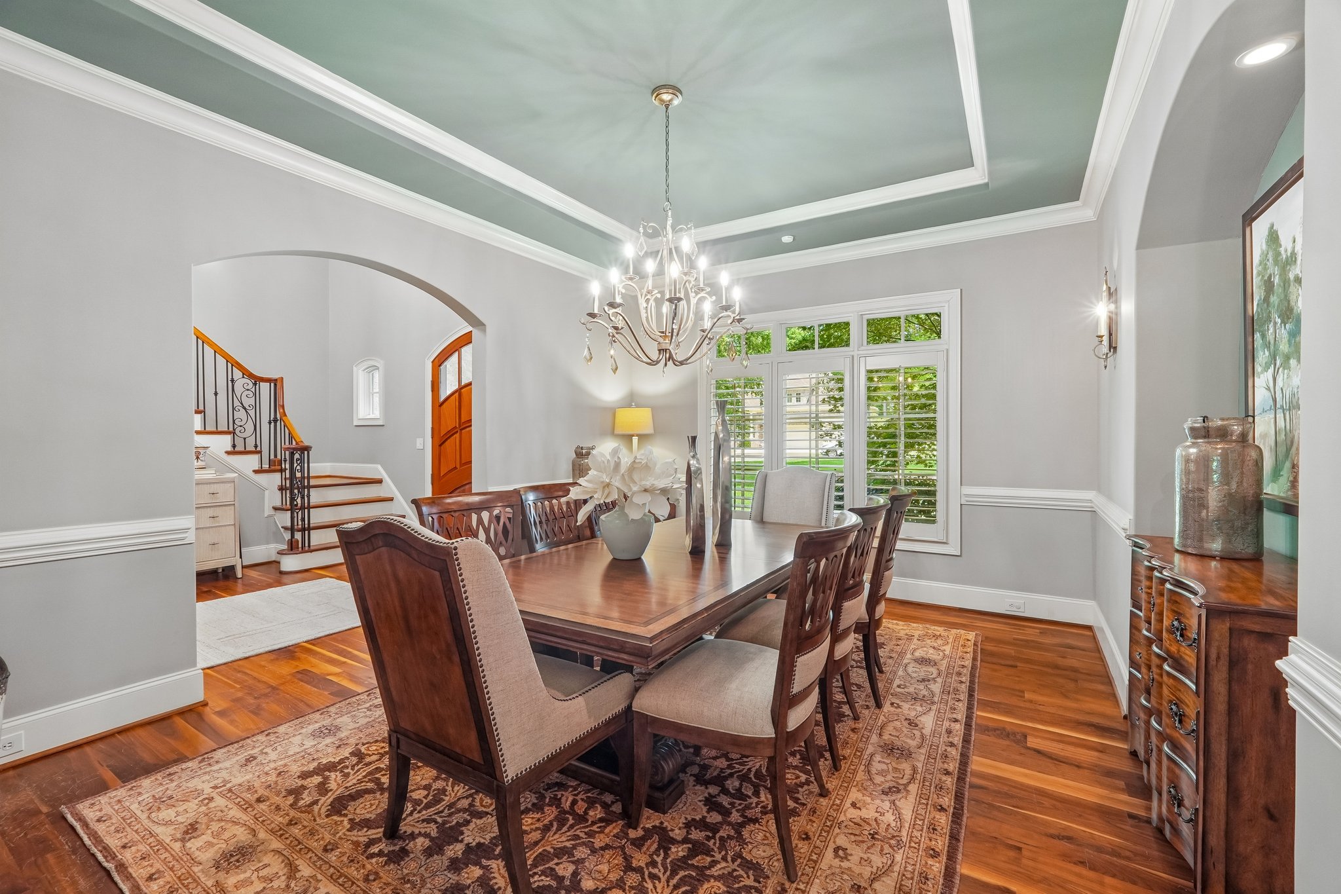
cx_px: 670
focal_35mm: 15
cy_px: 447
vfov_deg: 77.3
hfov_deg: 100.4
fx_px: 559
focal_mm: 10
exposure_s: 1/6
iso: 400
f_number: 8
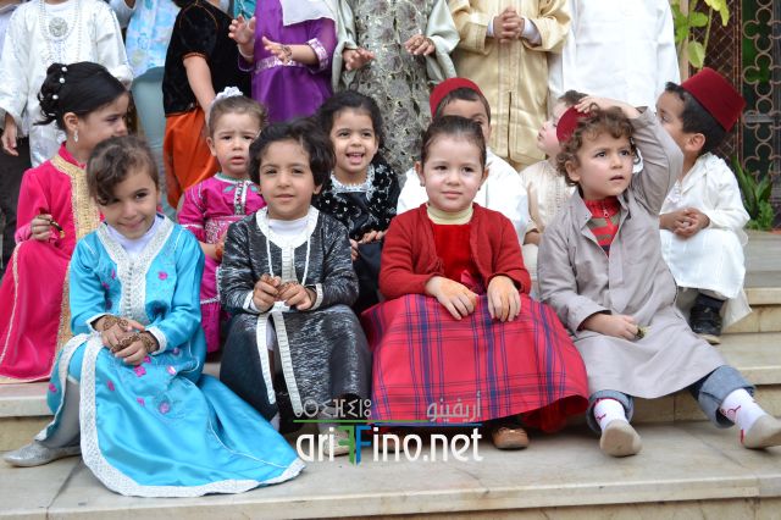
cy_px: 260
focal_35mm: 54
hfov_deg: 36.9
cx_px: 390
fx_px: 1171
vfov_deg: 25.0
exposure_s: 1/125
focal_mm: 36
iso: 125
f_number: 5.6
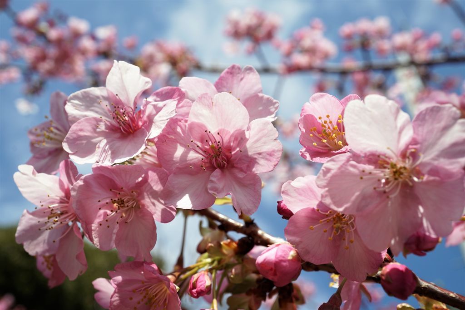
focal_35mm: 45
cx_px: 232
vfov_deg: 29.9
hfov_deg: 43.6
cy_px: 155
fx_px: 581
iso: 100
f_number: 9
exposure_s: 1/250
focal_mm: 30
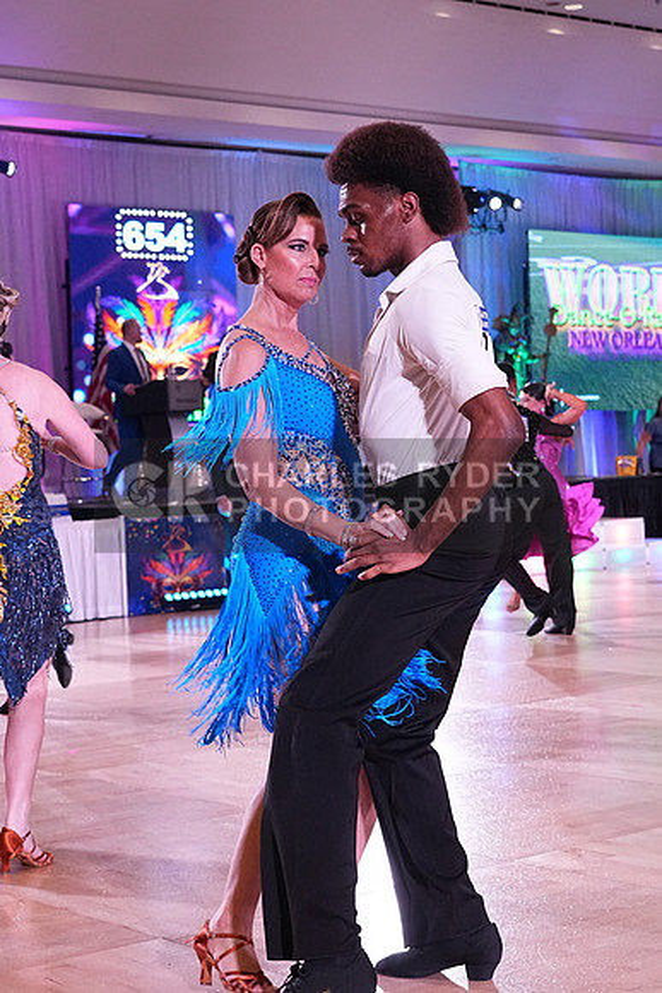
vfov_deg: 31.4
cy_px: 496
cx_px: 331
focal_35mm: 64
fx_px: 1764
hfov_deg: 21.3
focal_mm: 43
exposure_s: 1/400
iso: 3200
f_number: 4.5
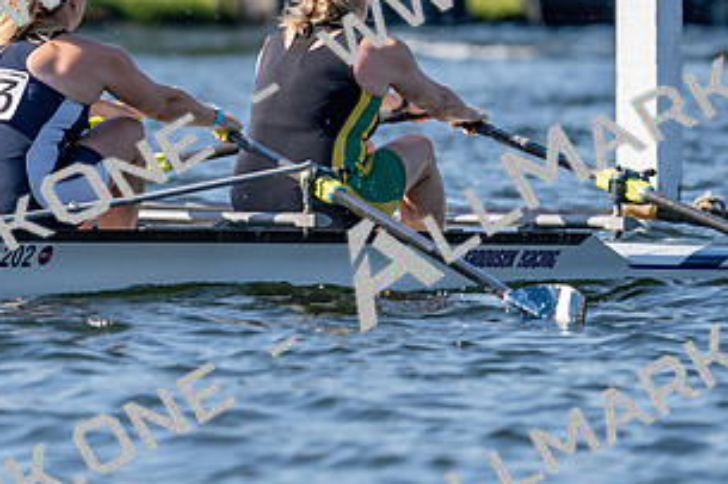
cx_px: 143
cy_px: 106
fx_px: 14147
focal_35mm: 700
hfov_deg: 2.9
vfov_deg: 2.0
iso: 320
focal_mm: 368
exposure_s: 1/1600
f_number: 6.3
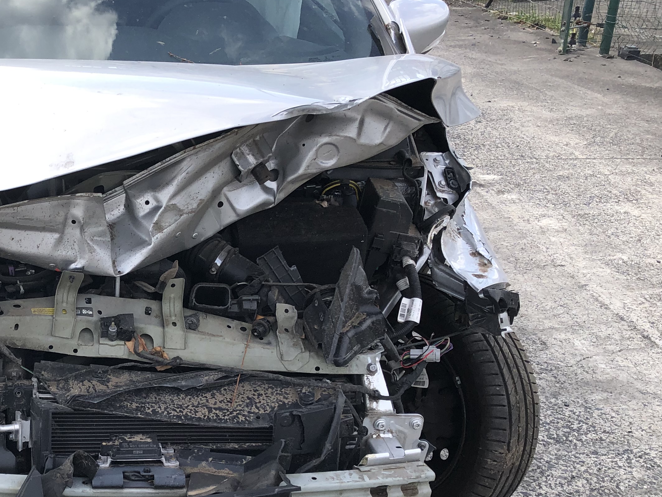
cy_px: 357
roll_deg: +1.0
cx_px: 85
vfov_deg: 27.2
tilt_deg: -25.5
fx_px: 1014
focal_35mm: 53
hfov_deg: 34.4
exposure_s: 1/615
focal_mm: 3.99
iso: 20
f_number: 1.8
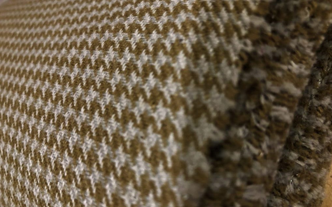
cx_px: 166
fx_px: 271
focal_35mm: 30
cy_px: 115
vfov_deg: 41.8
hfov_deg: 62.9
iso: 100
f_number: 1.8
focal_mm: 3.99
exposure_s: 1/17
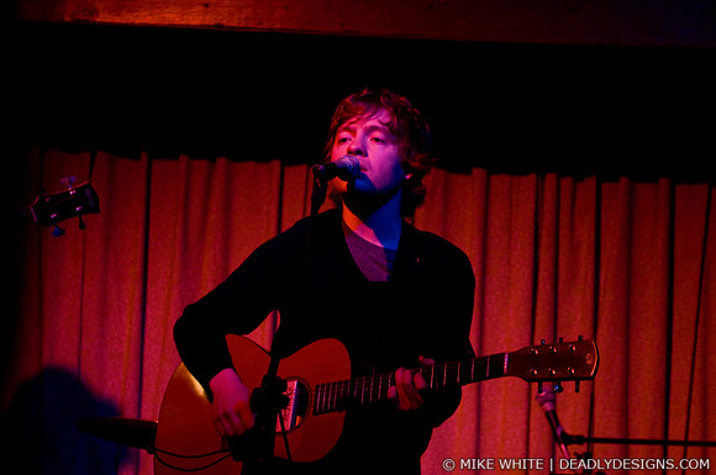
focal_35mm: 105
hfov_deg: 19.5
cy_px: 238
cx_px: 358
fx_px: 2085
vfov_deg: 13.0
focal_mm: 70
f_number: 2.8
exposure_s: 1/60
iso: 1000
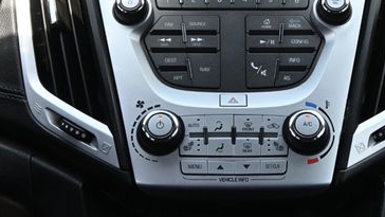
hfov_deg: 15.5
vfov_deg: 8.8
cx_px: 235
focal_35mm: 138
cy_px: 35
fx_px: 1409
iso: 450
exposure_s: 1/125
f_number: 6.3
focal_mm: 50
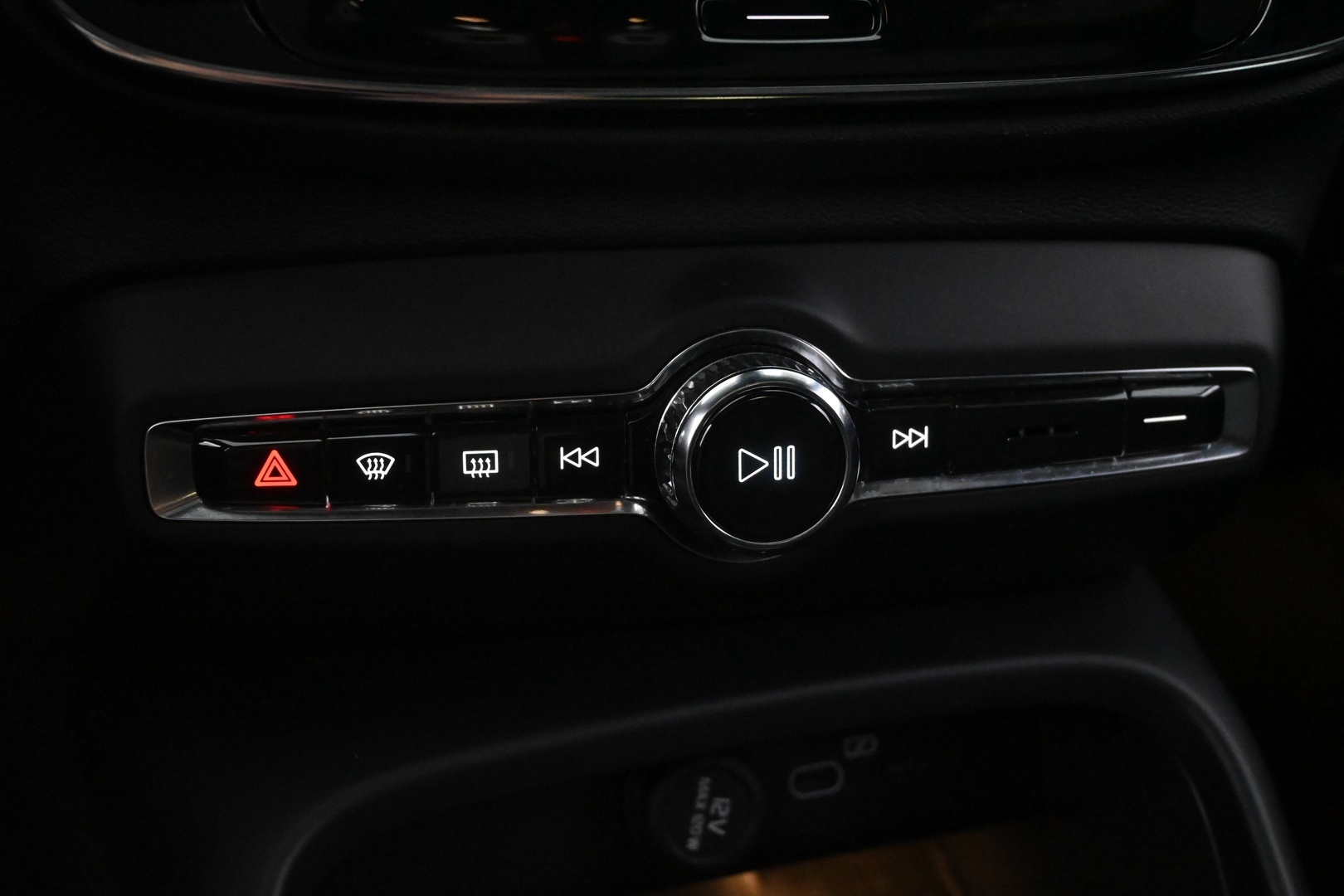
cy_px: 448
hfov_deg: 43.0
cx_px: 672
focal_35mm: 46
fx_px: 1708
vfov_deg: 29.4
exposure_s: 1/50
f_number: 4.8
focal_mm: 30.5
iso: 7200
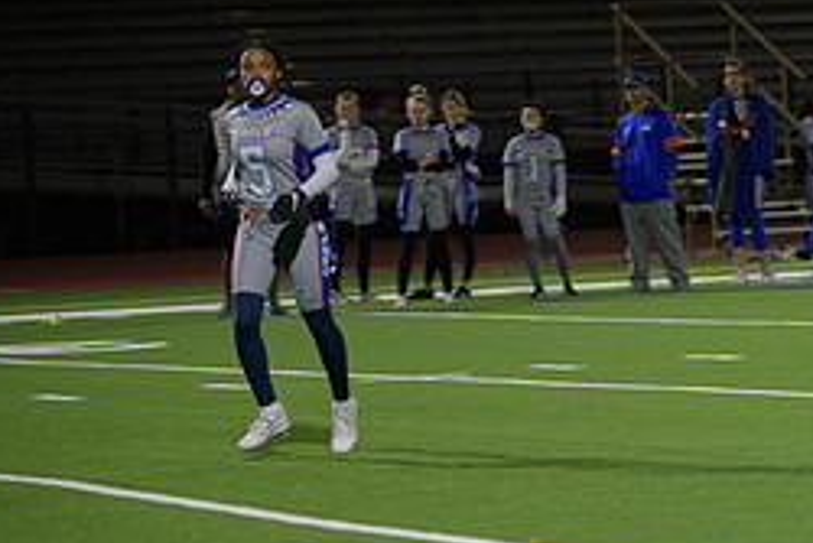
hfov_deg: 7.4
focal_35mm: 278
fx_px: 6282
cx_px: 901
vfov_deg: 4.9
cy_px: 369
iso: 560
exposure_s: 1/200
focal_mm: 120
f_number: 2.8
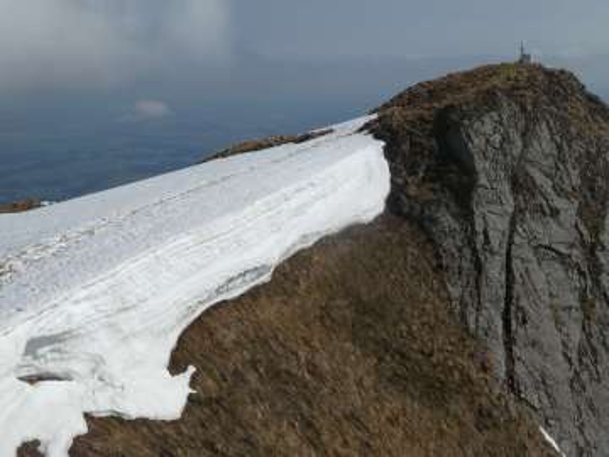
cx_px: 304
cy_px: 228
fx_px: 827
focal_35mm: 47
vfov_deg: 30.9
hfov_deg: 40.4
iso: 80
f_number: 5.6
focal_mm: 8.4
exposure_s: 1/800
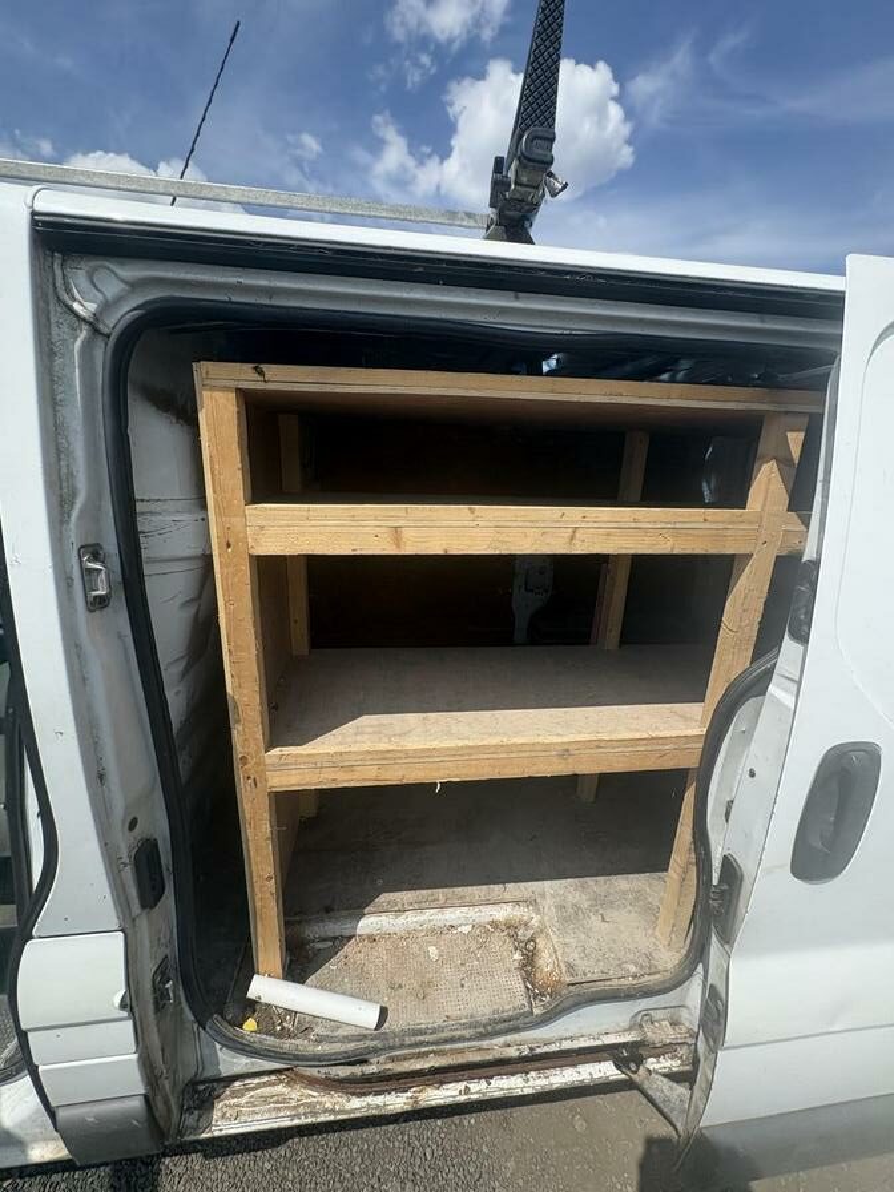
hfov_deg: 85.7
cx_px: 447
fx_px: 482
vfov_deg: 102.1
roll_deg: -4.7
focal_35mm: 14
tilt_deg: -8.7
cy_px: 596
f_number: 2.2
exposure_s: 1/1637
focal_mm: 2.22
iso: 50
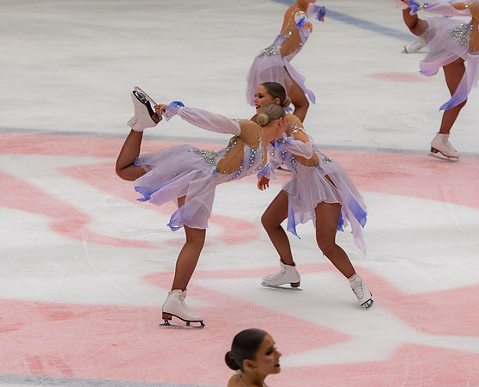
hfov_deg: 7.7
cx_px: 255
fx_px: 3552
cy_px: 165
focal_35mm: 250
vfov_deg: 6.2
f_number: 3.5
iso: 450
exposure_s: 1/400
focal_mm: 112
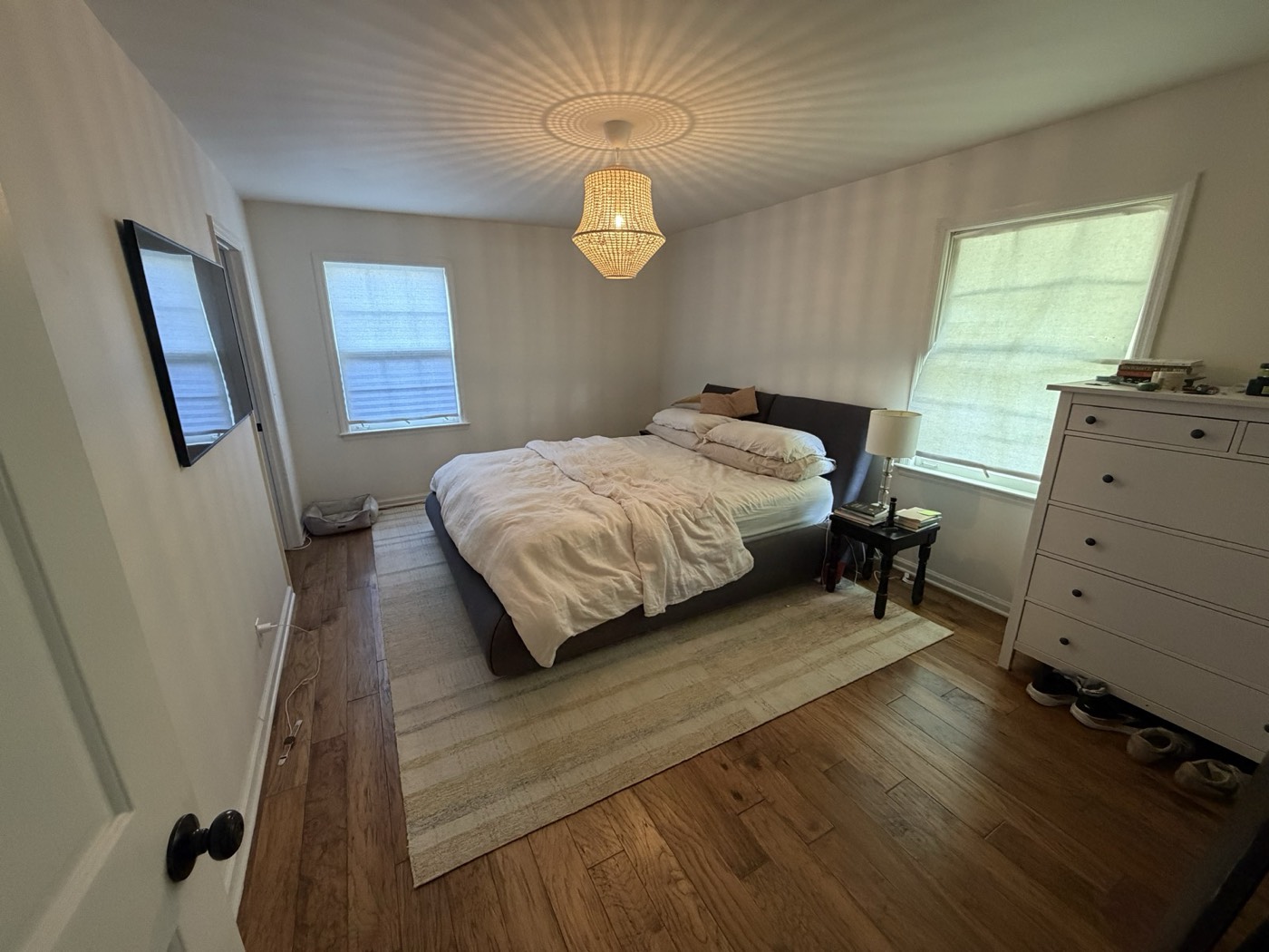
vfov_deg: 85.7
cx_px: 634
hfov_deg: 102.1
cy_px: 476
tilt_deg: -17.1
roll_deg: -0.1
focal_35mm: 14
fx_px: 513
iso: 500
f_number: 2.2
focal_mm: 2.22
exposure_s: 1/60
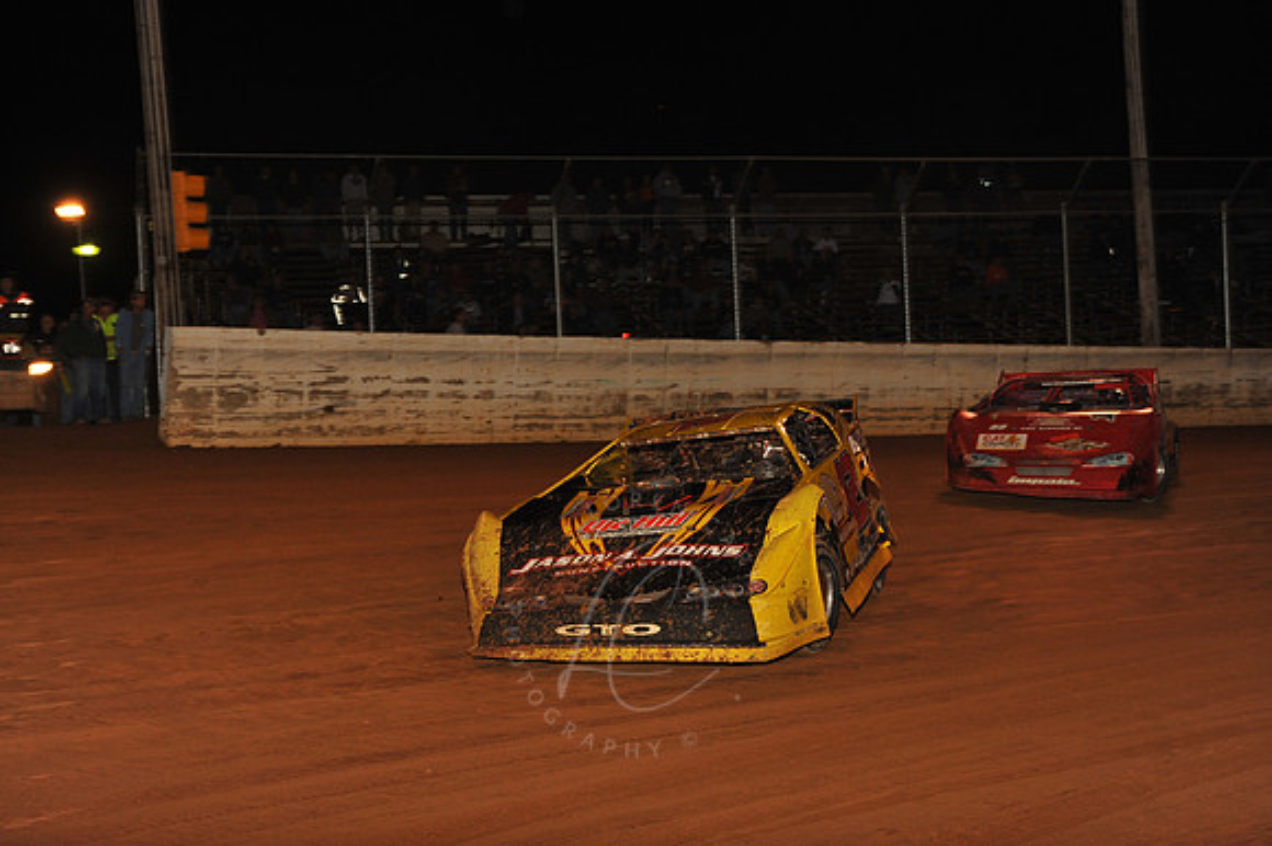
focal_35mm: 60
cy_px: 423
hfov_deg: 33.4
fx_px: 2119
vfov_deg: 22.6
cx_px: 636
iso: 800
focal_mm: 60
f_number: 7.1
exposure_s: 1/320
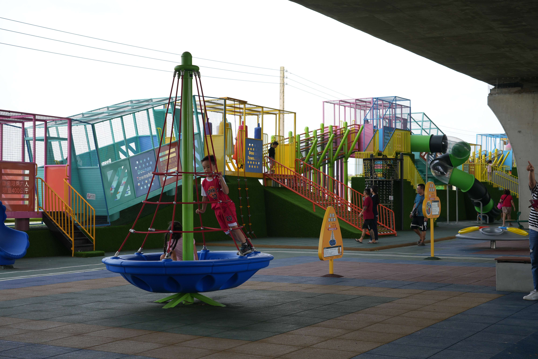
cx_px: 269
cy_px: 180
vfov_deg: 25.5
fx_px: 792
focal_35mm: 53
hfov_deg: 37.5
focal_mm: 53
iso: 100
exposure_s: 1/160
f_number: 6.3
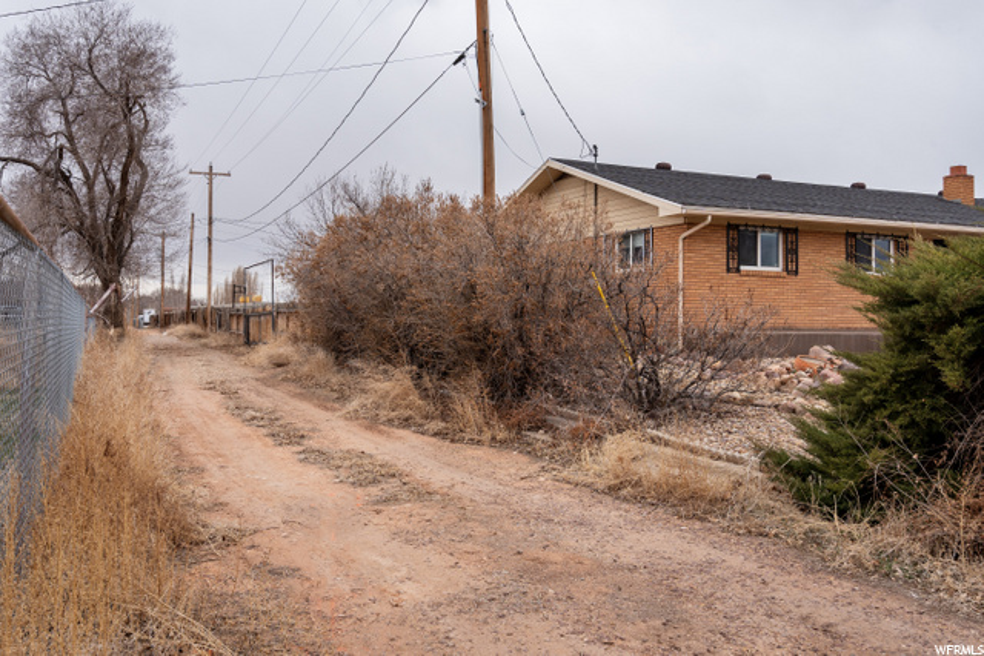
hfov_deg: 63.6
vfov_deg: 45.0
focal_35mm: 29
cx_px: 492
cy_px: 328
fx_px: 793
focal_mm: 29
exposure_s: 1/200
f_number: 11
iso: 200
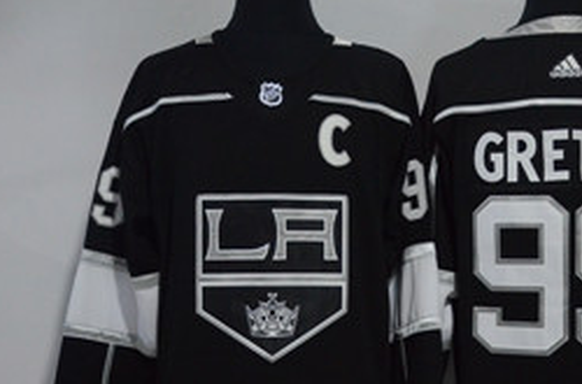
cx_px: 417
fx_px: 1628
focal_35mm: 101
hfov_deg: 20.2
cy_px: 227
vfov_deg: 13.5
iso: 4000
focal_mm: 42
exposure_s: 1/80
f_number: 4.5
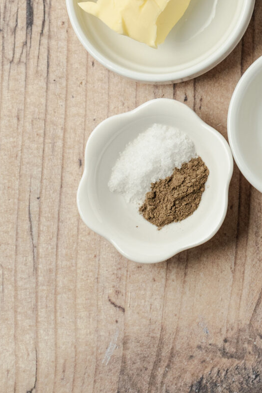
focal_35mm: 162
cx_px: 401
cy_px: -193
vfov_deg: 12.1
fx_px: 1768
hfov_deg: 8.3
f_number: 7.1
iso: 320
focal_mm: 50
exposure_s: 1/25
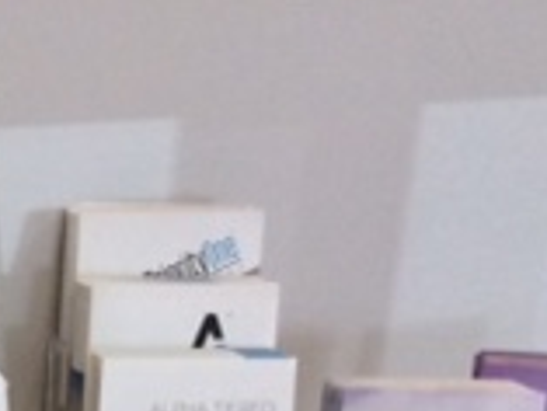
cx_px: -495
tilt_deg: -22.1
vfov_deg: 10.5
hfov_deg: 13.3
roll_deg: +0.6
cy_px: 825
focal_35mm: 130
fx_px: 2056
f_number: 2.4
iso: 64
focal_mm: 3.3
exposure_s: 1/120
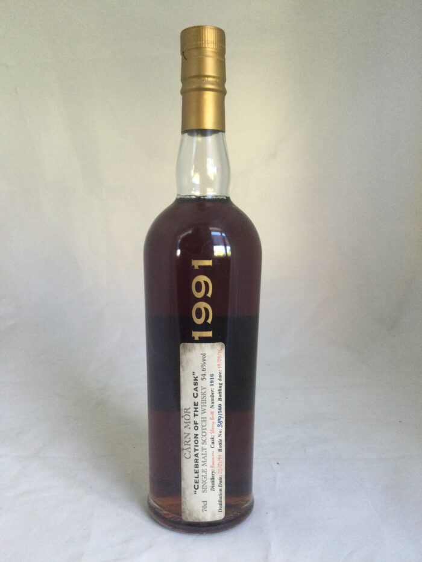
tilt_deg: -7.6
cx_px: 211
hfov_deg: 45.5
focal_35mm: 31
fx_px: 504
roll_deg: +0.1
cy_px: 281
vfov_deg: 58.3
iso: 100
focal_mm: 3.3
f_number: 2.4
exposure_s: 1/33
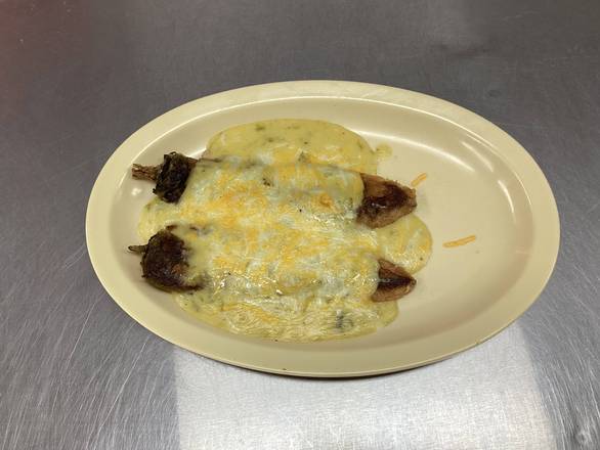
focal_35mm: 31
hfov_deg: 58.3
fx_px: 538
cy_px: 225
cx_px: 300
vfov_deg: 45.5
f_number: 2.4
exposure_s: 1/120
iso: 80
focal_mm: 3.3
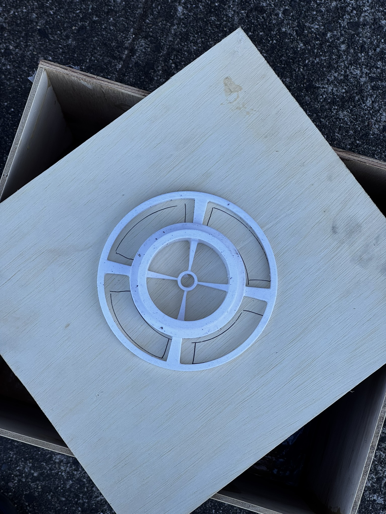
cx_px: 193
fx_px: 1145
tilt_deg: -83.2
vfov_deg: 25.3
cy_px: 257
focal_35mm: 77
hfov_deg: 19.1
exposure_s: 1/159
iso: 25
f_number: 2.8
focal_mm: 9
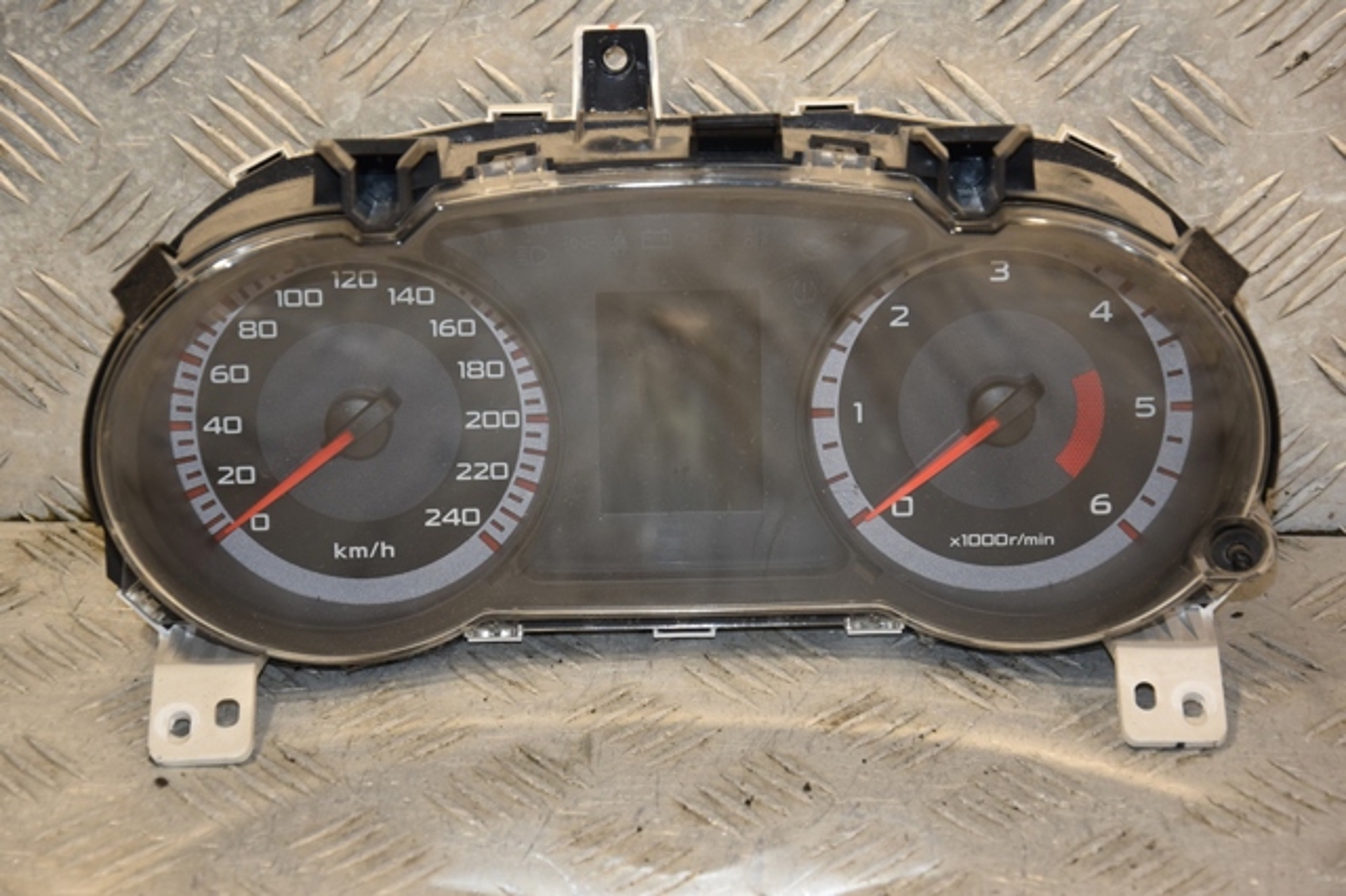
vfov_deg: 12.2
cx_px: 673
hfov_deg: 18.2
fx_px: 4204
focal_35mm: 112
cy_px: 448
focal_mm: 75
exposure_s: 1/160
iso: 800
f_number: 5.3
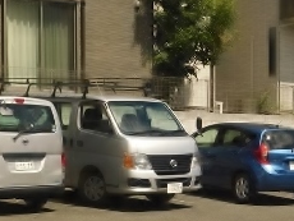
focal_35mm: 100
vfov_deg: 14.7
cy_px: 181
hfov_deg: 19.0
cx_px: 300
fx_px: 850
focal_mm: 6.3
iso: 125
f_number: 7
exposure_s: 1/400
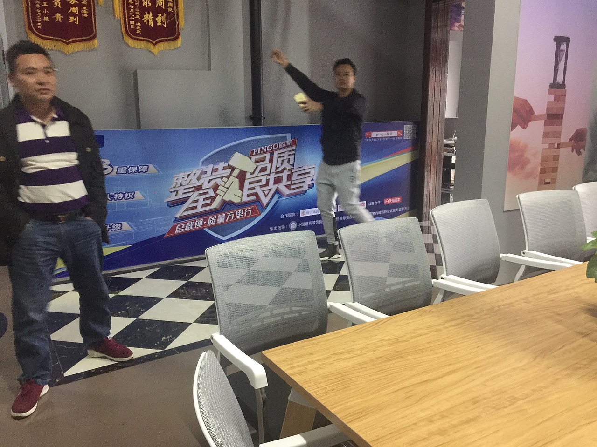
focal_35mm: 29
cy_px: 224
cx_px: 298
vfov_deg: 48.2
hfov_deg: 61.7
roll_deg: +1.6
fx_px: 500
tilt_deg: -12.5
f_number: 2.2
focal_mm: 4.15
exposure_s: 1/4
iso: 100
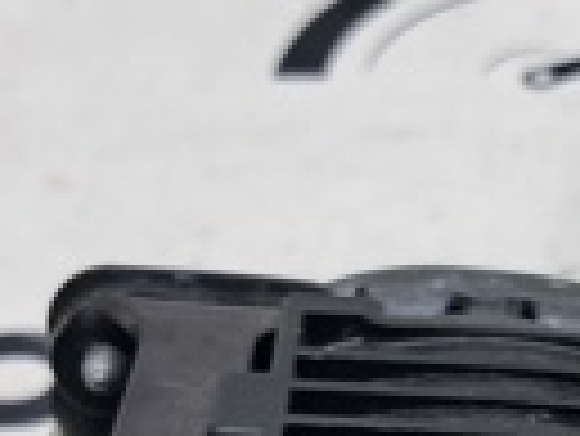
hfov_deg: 14.3
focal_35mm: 134
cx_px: 670
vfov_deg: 10.4
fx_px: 2247
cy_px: 789
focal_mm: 4
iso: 50
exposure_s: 1/50
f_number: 1.8
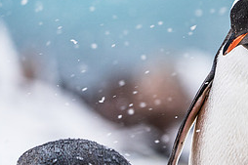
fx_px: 9307
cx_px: 329
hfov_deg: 1.5
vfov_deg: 1.0
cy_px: 72
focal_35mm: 1352
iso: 640
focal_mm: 430
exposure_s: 1/1000
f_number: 6.3
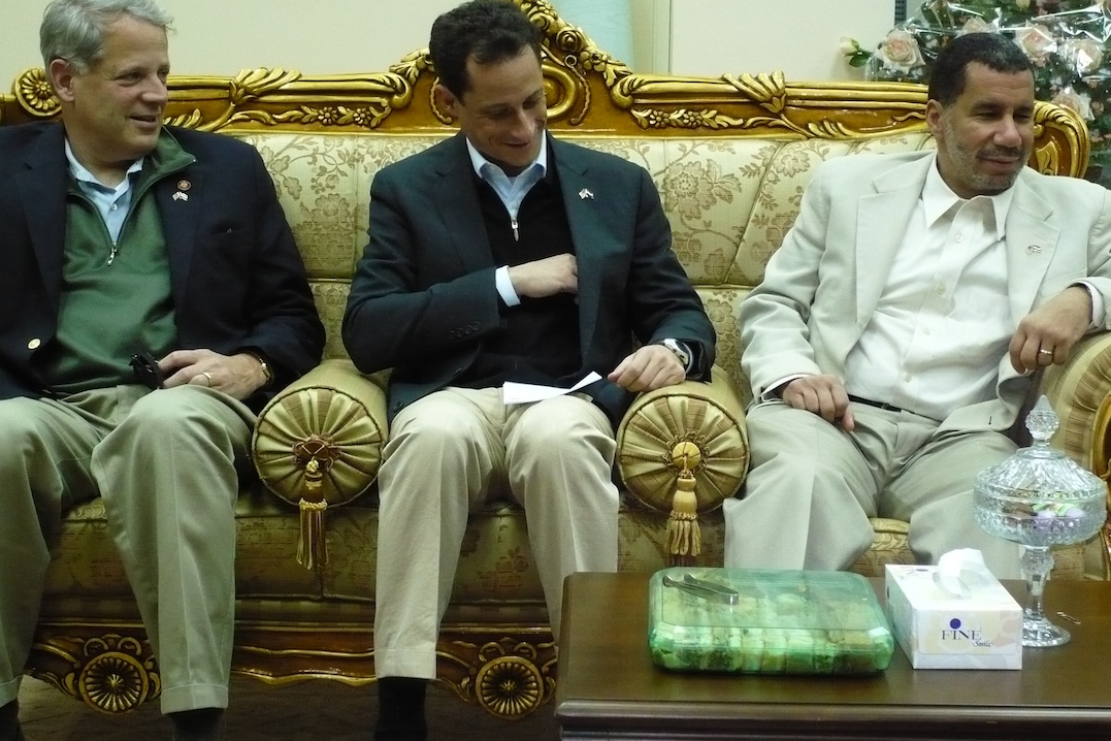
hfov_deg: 27.7
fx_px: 2253
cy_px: 384
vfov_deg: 18.7
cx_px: 555
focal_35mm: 73
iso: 500
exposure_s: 1/30
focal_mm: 11.5
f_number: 4
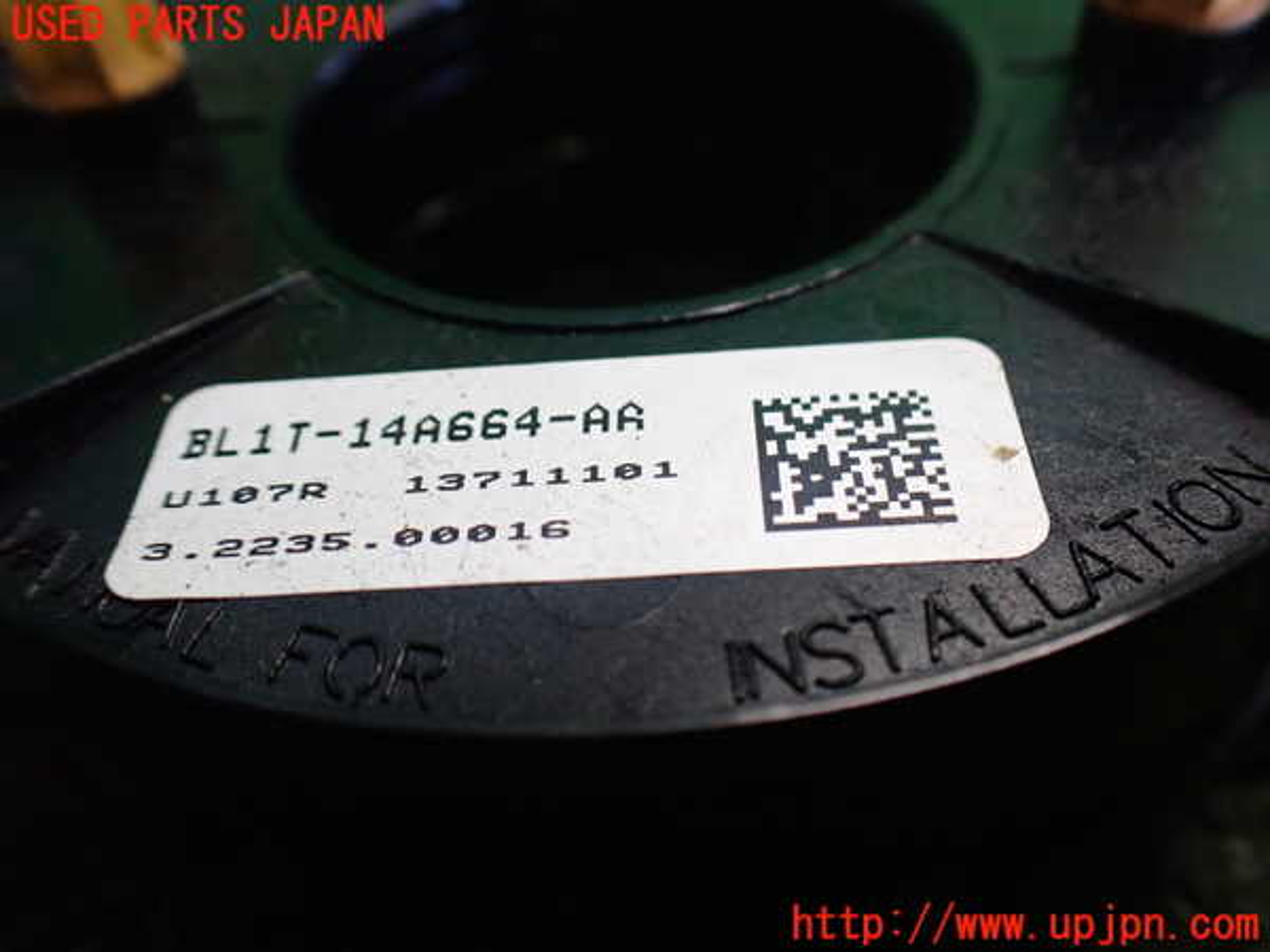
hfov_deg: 60.0
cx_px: 635
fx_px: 1101
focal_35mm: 30
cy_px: 476
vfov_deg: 46.8
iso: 800
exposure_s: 1/125
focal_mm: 5.4
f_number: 2.3
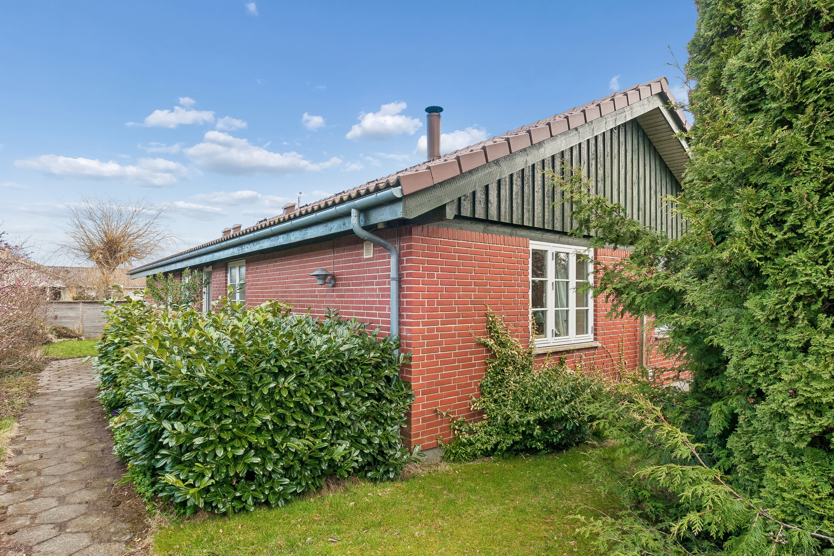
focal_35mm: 18
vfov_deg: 67.4
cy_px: 278
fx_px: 417
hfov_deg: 90.0
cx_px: 417
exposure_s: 1/160
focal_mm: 12
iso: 320
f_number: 10
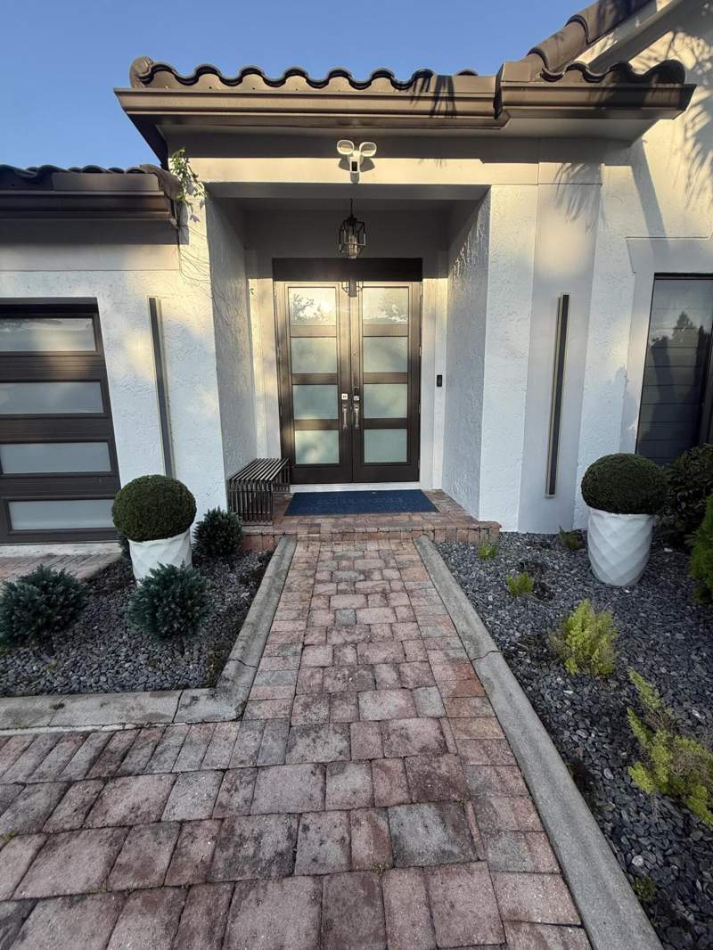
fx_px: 384
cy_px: 475
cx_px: 356
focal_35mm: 14
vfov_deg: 102.1
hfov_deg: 85.7
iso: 64
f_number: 2.2
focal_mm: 2.22
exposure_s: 1/590
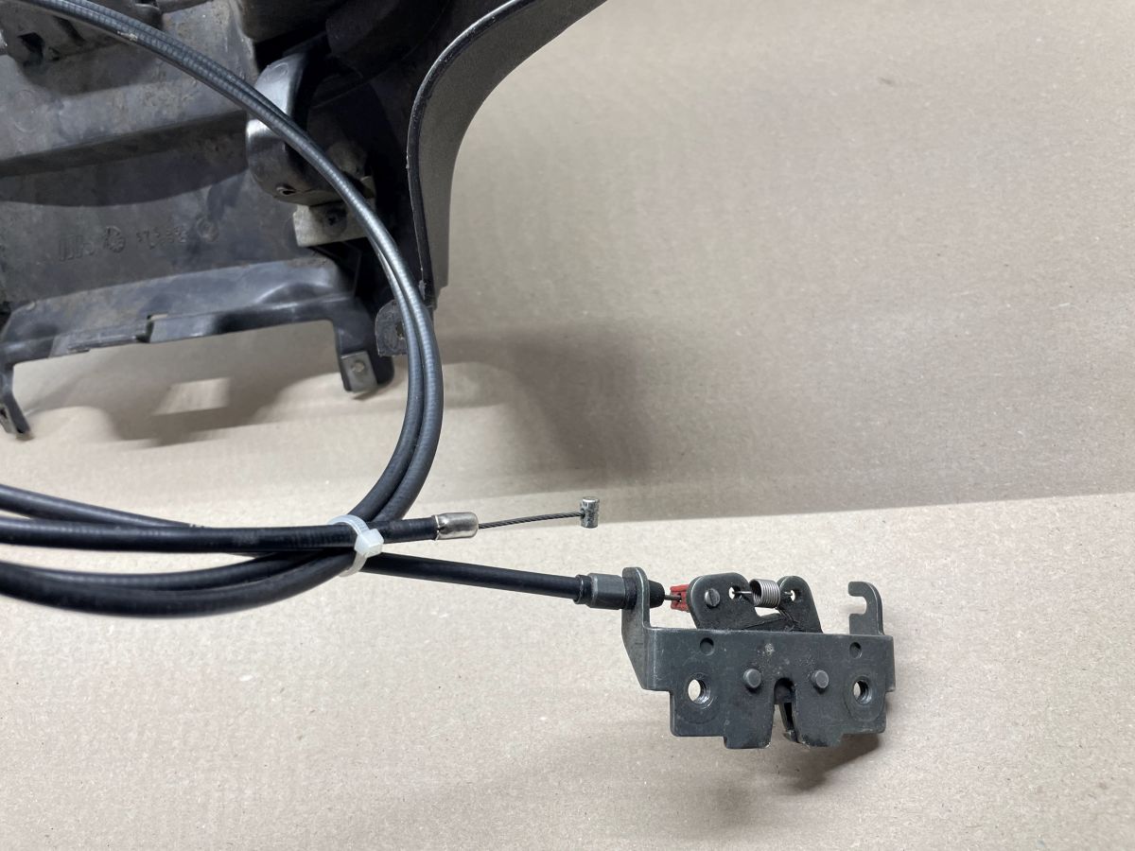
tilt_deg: -48.8
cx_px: 568
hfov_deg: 67.3
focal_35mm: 26
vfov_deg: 53.1
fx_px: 852
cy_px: 426
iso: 80
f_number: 1.6
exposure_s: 1/50
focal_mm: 4.2
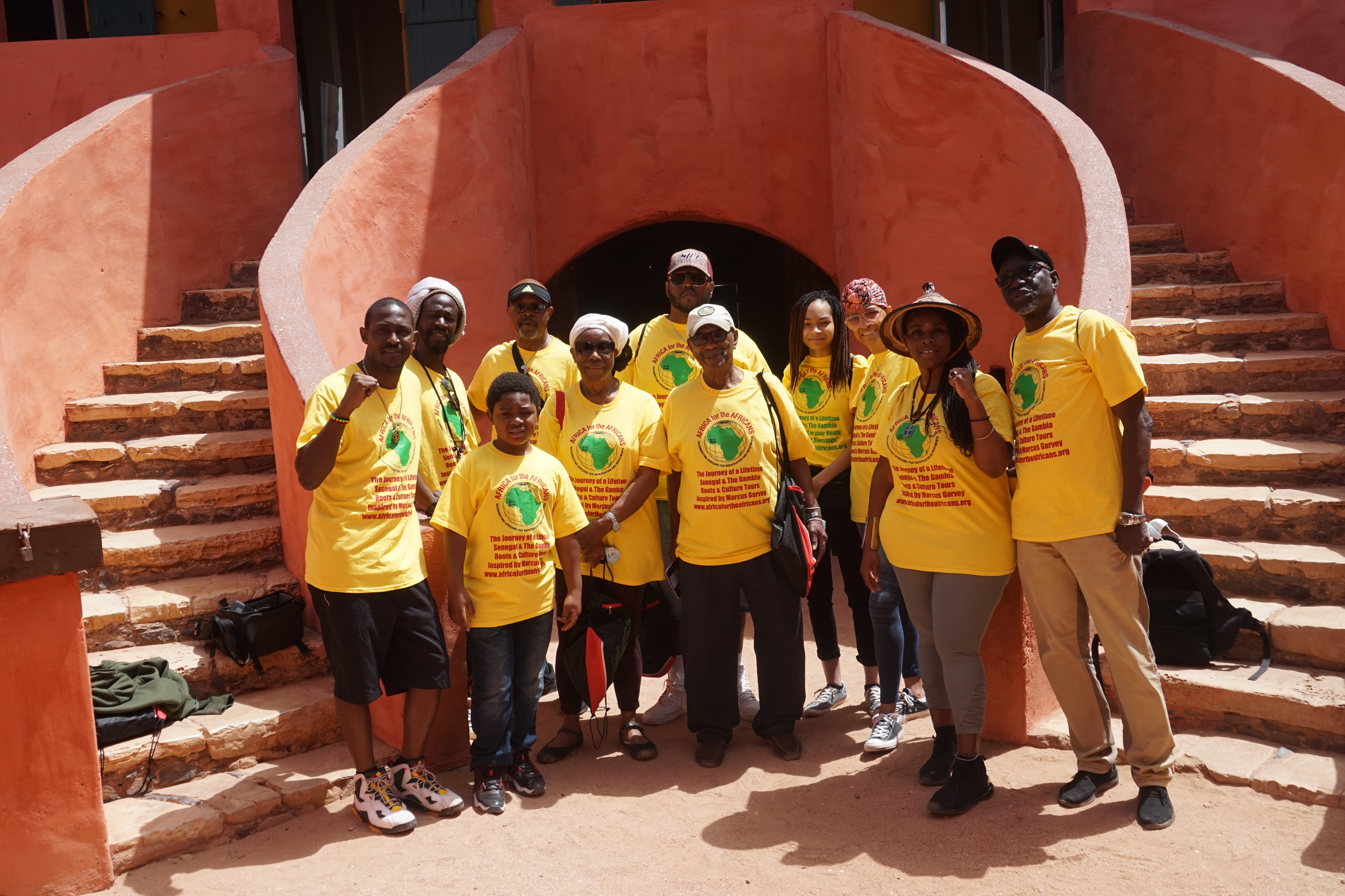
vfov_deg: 38.3
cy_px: 448
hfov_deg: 55.1
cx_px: 672
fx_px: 1288
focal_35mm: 34
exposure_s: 1/250
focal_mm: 23
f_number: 8
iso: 100
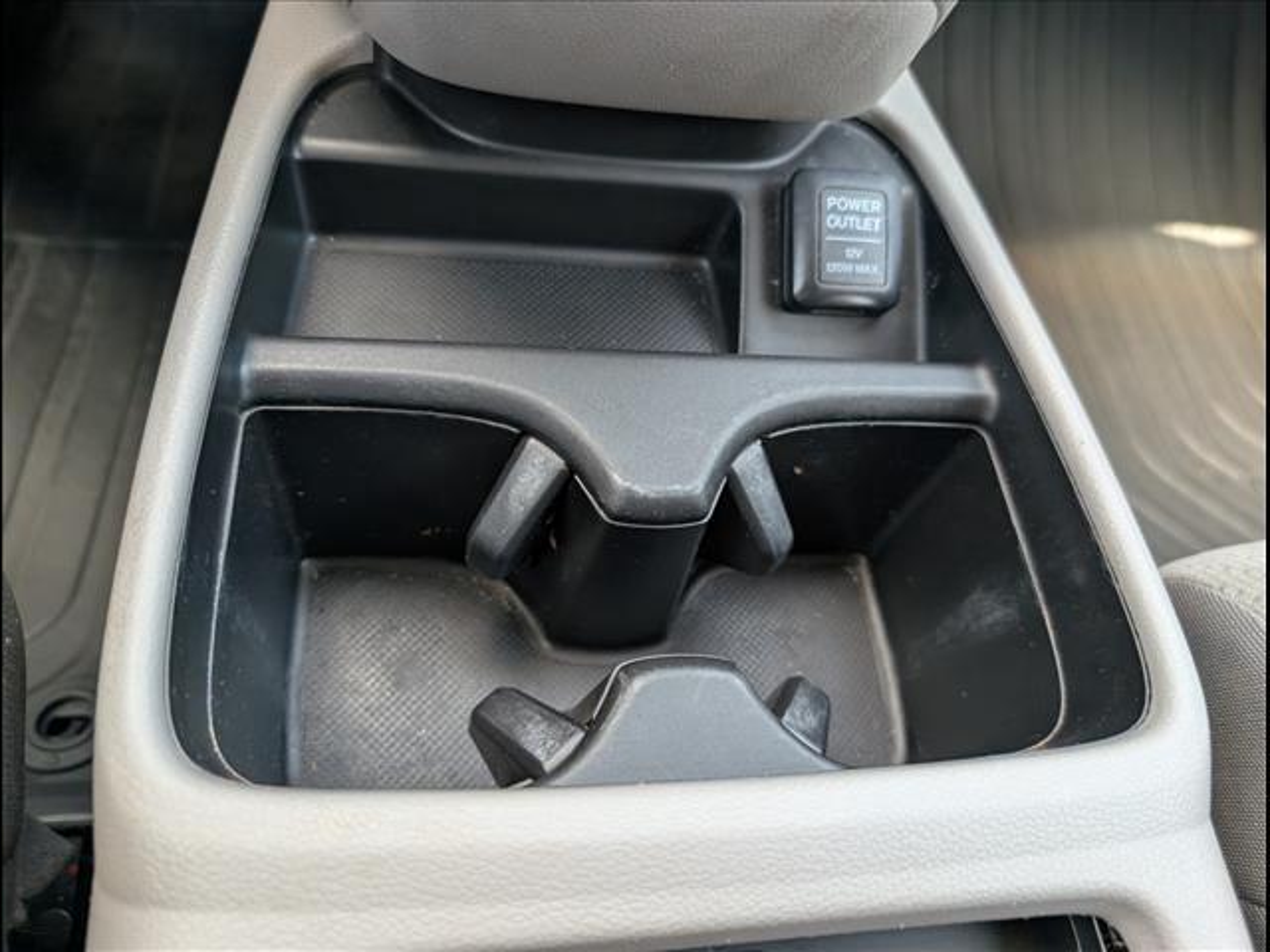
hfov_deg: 71.6
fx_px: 881
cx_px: 635
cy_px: 476
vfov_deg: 56.8
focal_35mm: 24
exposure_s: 1/526
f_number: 1.68
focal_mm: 6.9
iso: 790
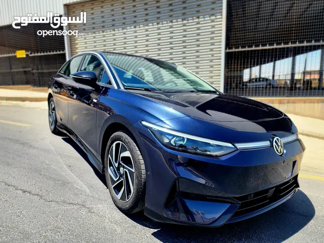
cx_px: 162
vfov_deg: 58.9
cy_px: 122
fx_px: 215
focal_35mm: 23
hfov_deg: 73.9
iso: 12
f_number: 1.8
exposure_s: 1/667
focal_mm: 6.4
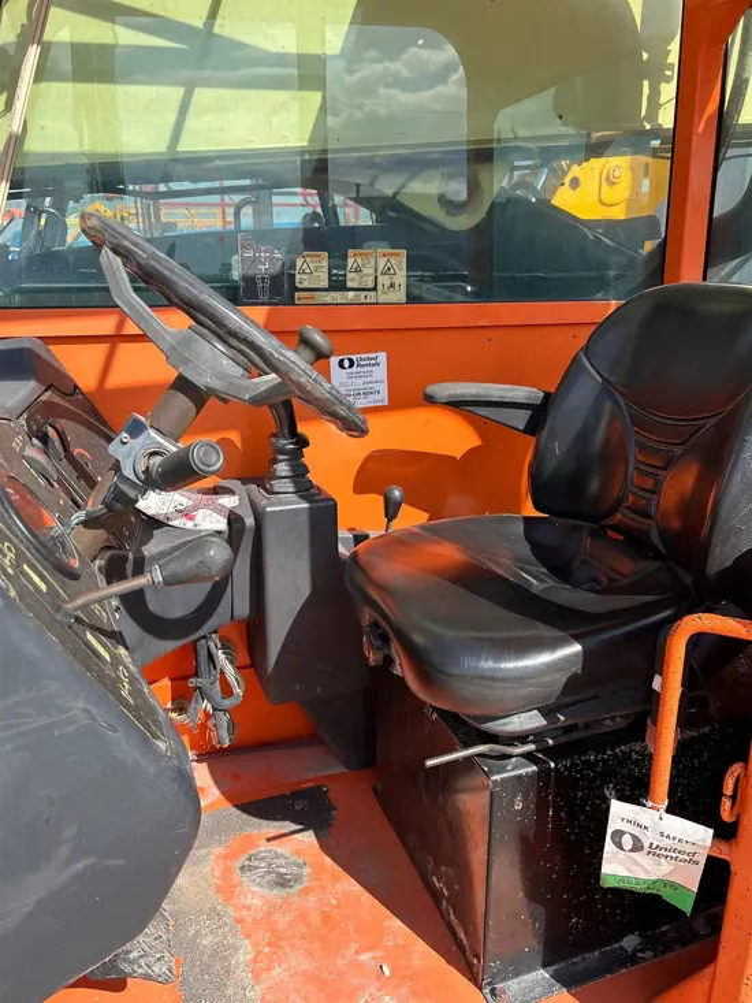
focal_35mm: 26
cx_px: 376
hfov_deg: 53.1
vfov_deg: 67.3
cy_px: 502
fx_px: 753
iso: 50
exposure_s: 1/1779
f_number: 1.5
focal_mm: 5.7
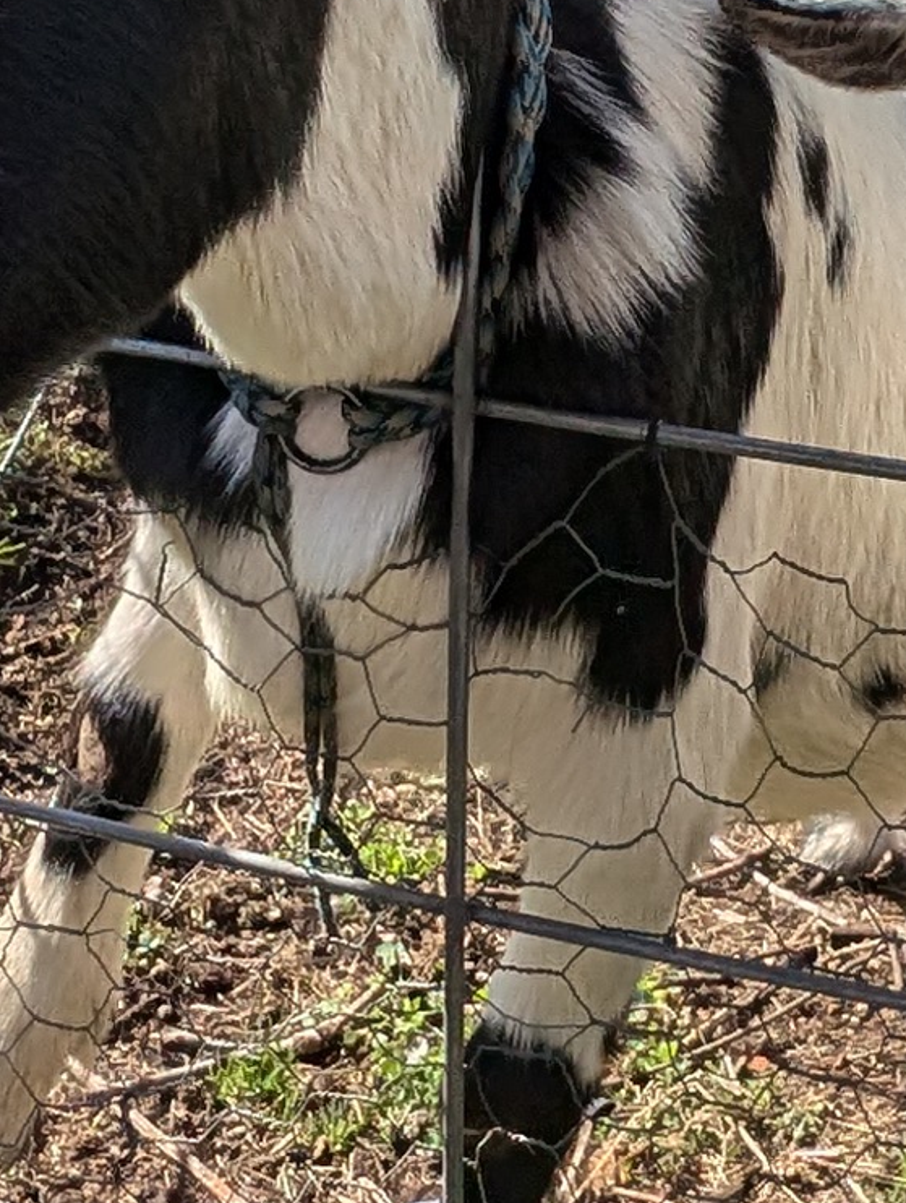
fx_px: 2297
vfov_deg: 28.8
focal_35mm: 66
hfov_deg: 21.7
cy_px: 274
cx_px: 853
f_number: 1.95
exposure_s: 1/2119
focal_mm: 2.23
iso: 37
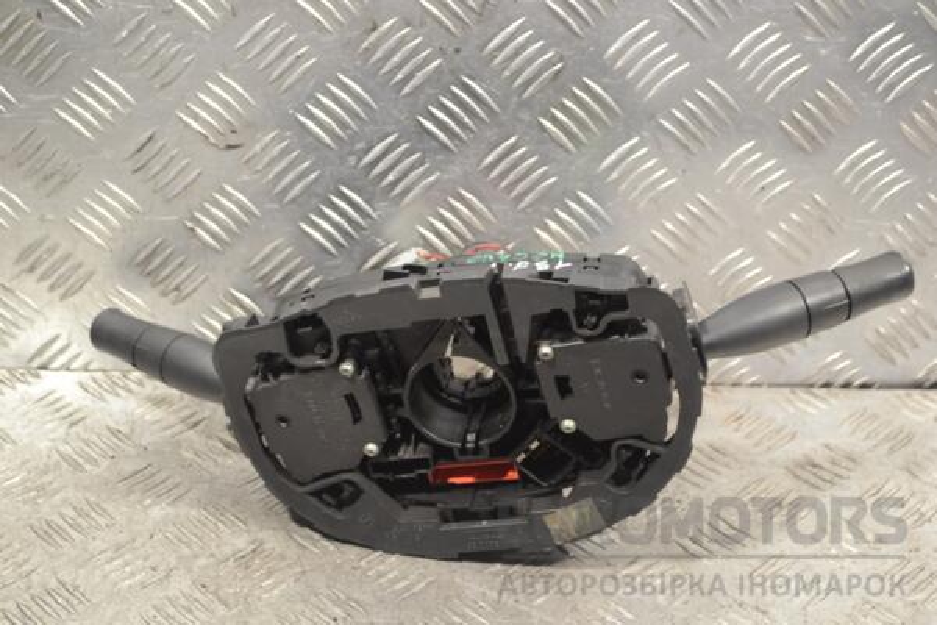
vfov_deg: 20.2
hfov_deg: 29.9
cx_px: 468
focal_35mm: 68
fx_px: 1757
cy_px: 312
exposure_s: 1/30
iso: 400
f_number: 5.3
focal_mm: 45
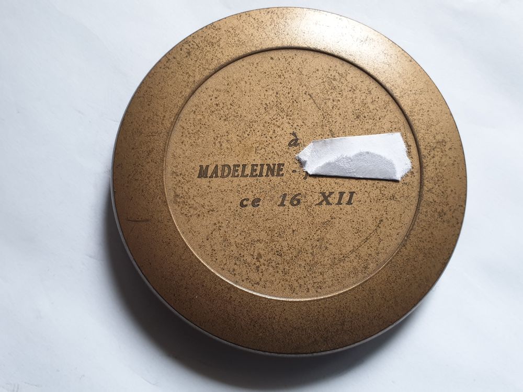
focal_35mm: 26
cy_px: 196
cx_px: 262
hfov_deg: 67.3
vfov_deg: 53.1
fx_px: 393
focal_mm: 4.3
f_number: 2.4
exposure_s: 1/50
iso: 160
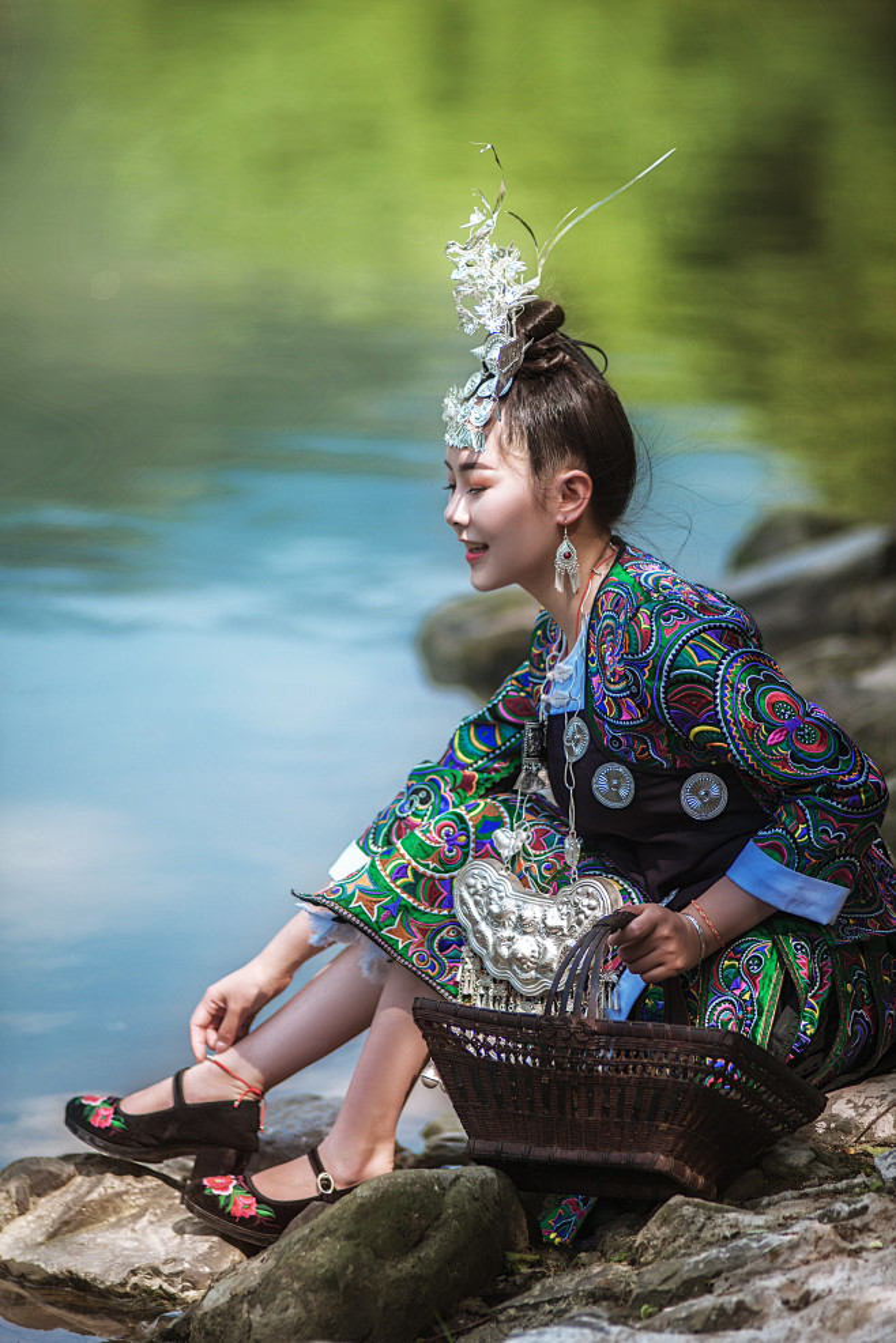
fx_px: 6719
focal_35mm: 180
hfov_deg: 7.6
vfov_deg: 11.4
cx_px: 448
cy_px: 672
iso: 100
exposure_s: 1/1000
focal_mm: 180
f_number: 2.8
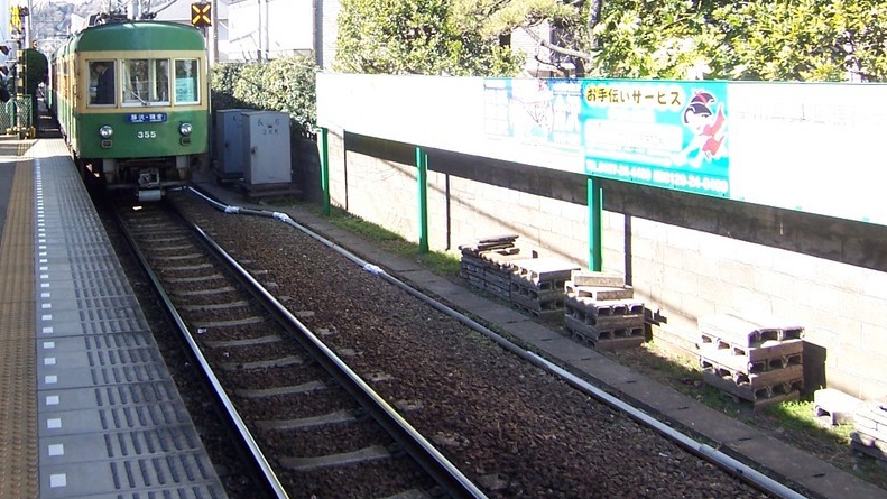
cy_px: 81
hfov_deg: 51.3
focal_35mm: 38
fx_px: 894
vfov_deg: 30.2
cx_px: 265
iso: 64
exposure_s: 1/160
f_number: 2.8
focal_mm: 3.8
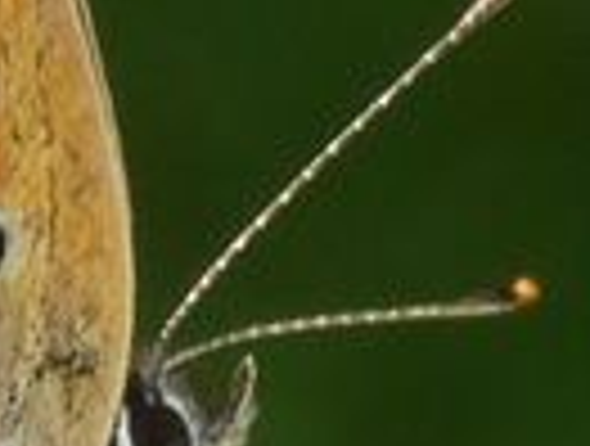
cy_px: 351
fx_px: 15980
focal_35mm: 935
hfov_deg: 2.1
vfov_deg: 1.6
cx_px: -146
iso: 100
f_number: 5.3
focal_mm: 25.8
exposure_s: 1/80
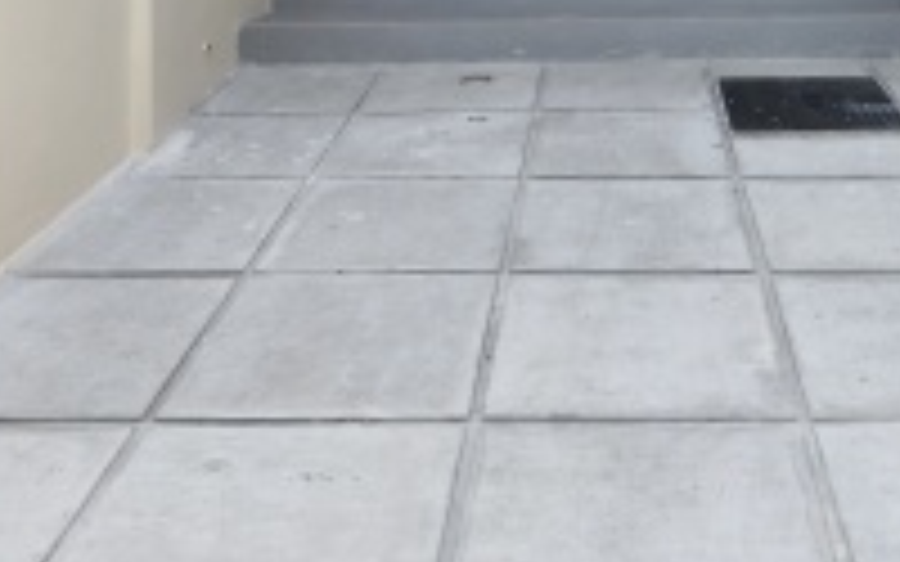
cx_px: 628
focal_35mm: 49
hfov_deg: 40.3
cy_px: -146
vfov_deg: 23.6
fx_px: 1202
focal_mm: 5.56
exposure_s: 1/501
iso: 50
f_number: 1.8
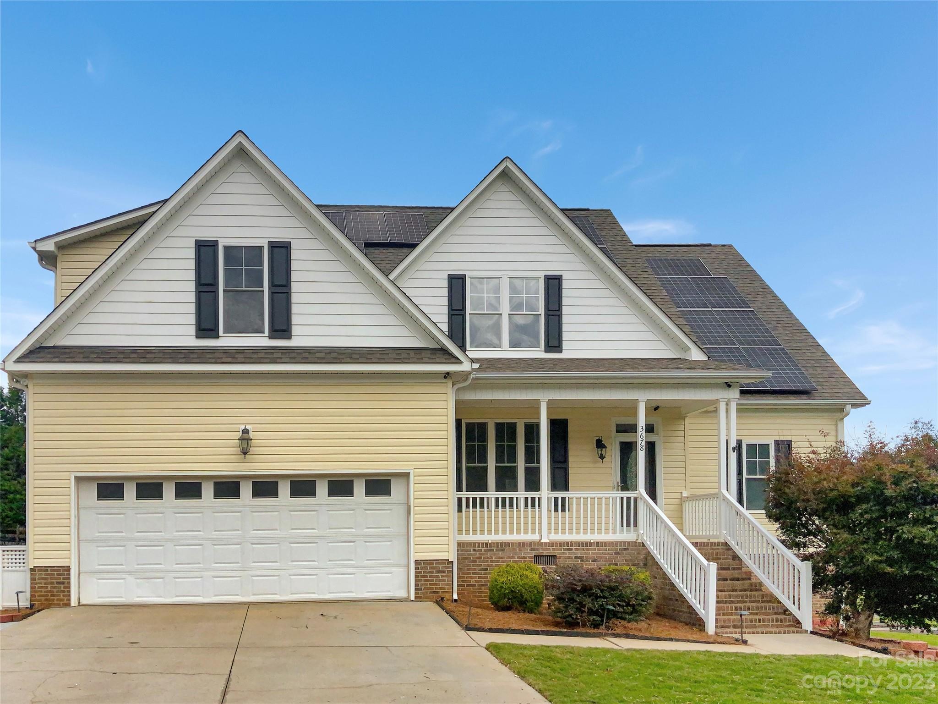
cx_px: 469
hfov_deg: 61.7
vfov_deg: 48.2
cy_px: 352
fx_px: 786
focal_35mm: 29
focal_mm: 3
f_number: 1.8
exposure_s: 1/2141
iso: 16
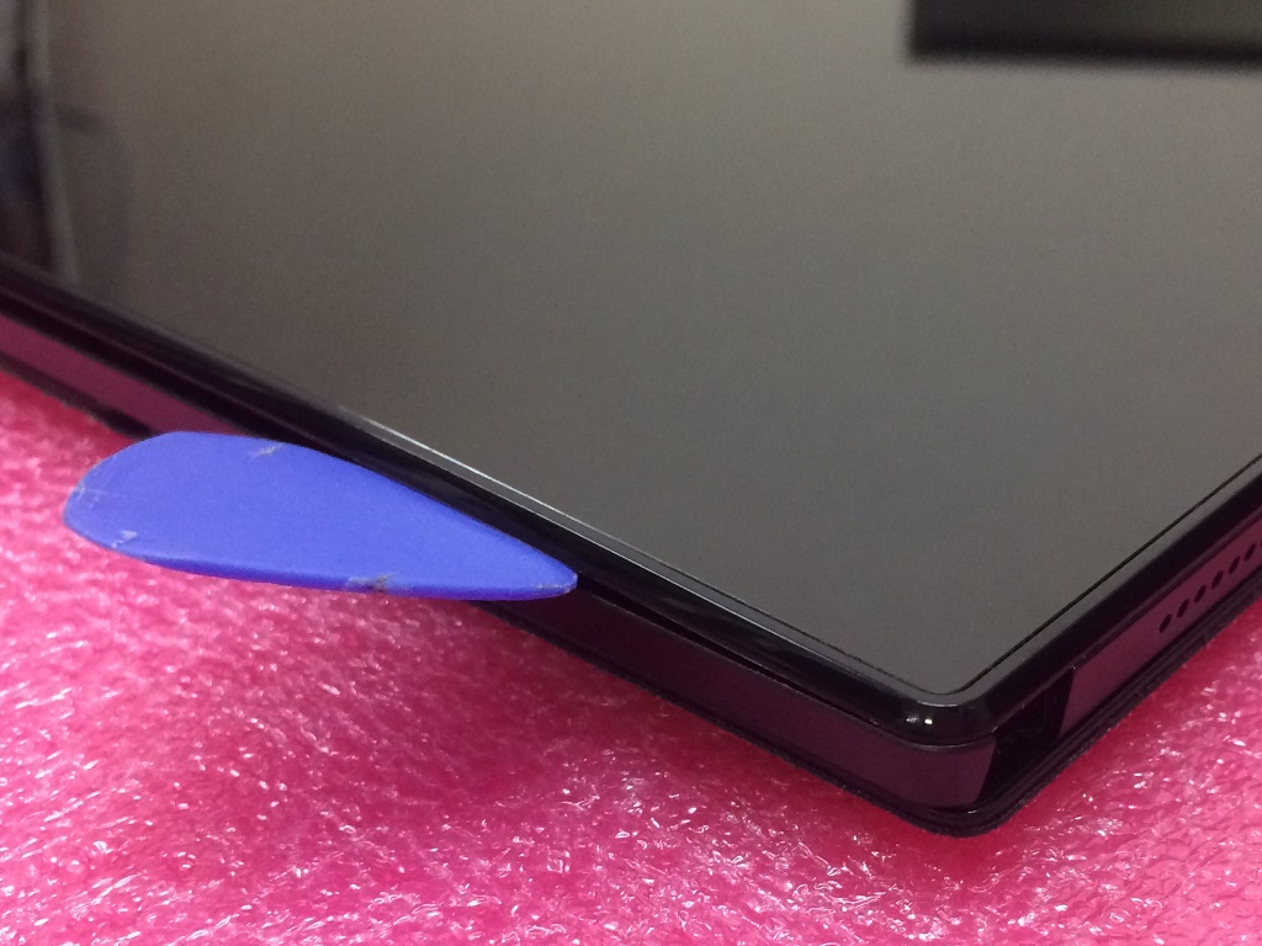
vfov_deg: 48.2
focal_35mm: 29
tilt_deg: -38.1
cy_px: 473
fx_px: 1057
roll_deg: +1.4
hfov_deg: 61.7
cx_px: 631
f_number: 2.2
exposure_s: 1/33
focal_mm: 4.15
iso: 160
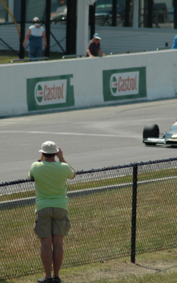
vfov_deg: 3.0
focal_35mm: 694
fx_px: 5353
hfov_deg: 1.9
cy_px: 142
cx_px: 116
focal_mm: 300
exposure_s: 1/2000
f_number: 5.6
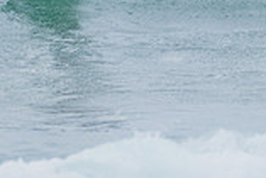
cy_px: -105
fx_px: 16781
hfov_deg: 0.9
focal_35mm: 2269
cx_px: 87
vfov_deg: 0.6
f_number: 5.6
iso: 450
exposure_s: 1/2000
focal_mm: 500
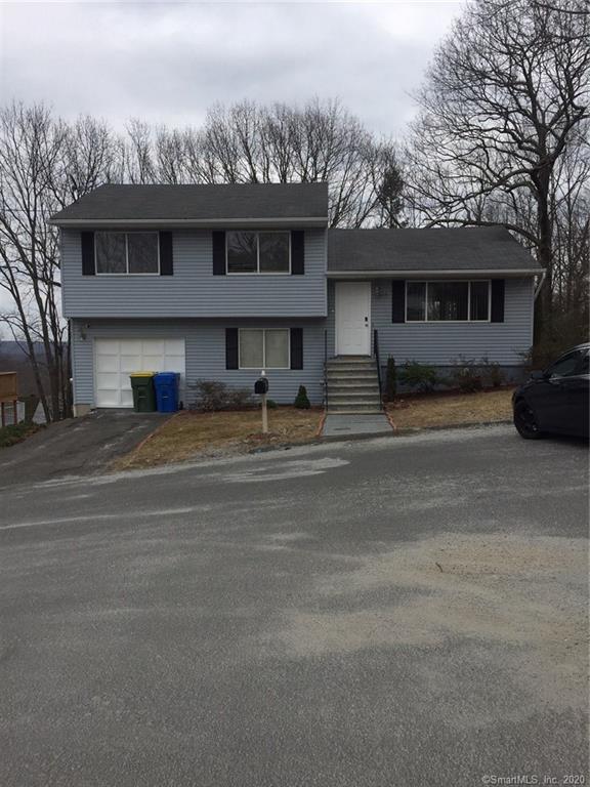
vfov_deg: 61.7
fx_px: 659
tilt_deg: -3.8
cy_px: 394
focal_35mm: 29
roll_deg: +0.9
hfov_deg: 48.2
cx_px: 295
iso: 32
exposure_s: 1/2326
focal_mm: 4.15
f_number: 2.2
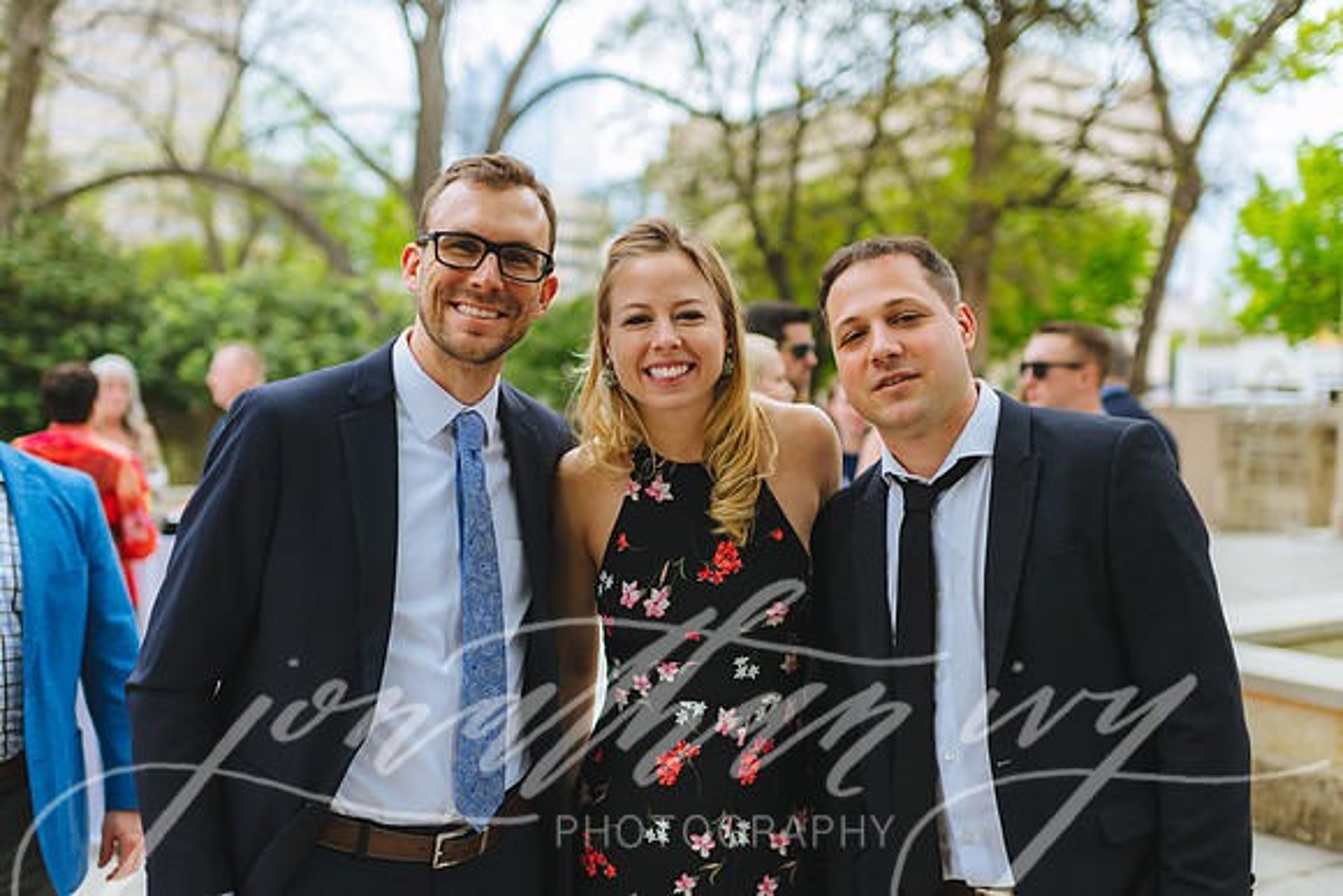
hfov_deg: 51.1
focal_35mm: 38
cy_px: 448
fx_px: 1404
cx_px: 621
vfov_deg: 35.4
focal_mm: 35
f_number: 2
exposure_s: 1/500
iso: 80
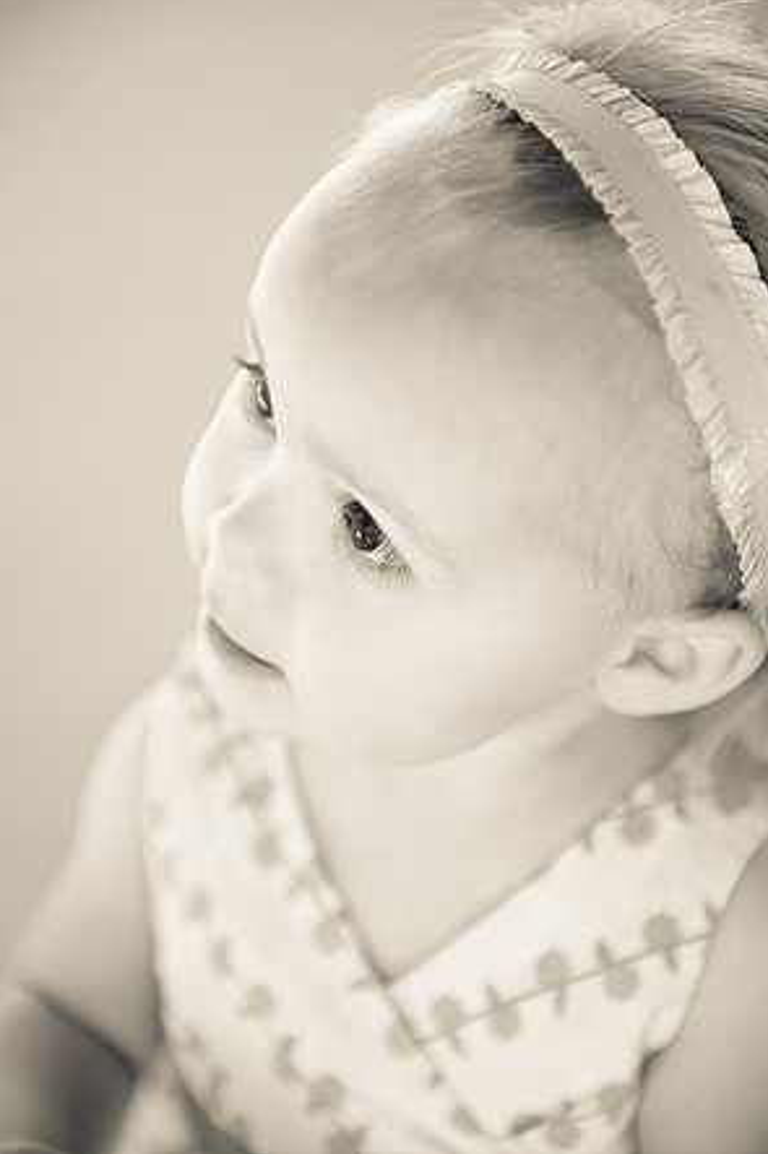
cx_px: 387
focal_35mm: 71
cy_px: 570
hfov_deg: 19.2
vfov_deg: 28.5
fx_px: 2274
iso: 400
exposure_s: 1/640
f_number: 2.8
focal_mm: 70
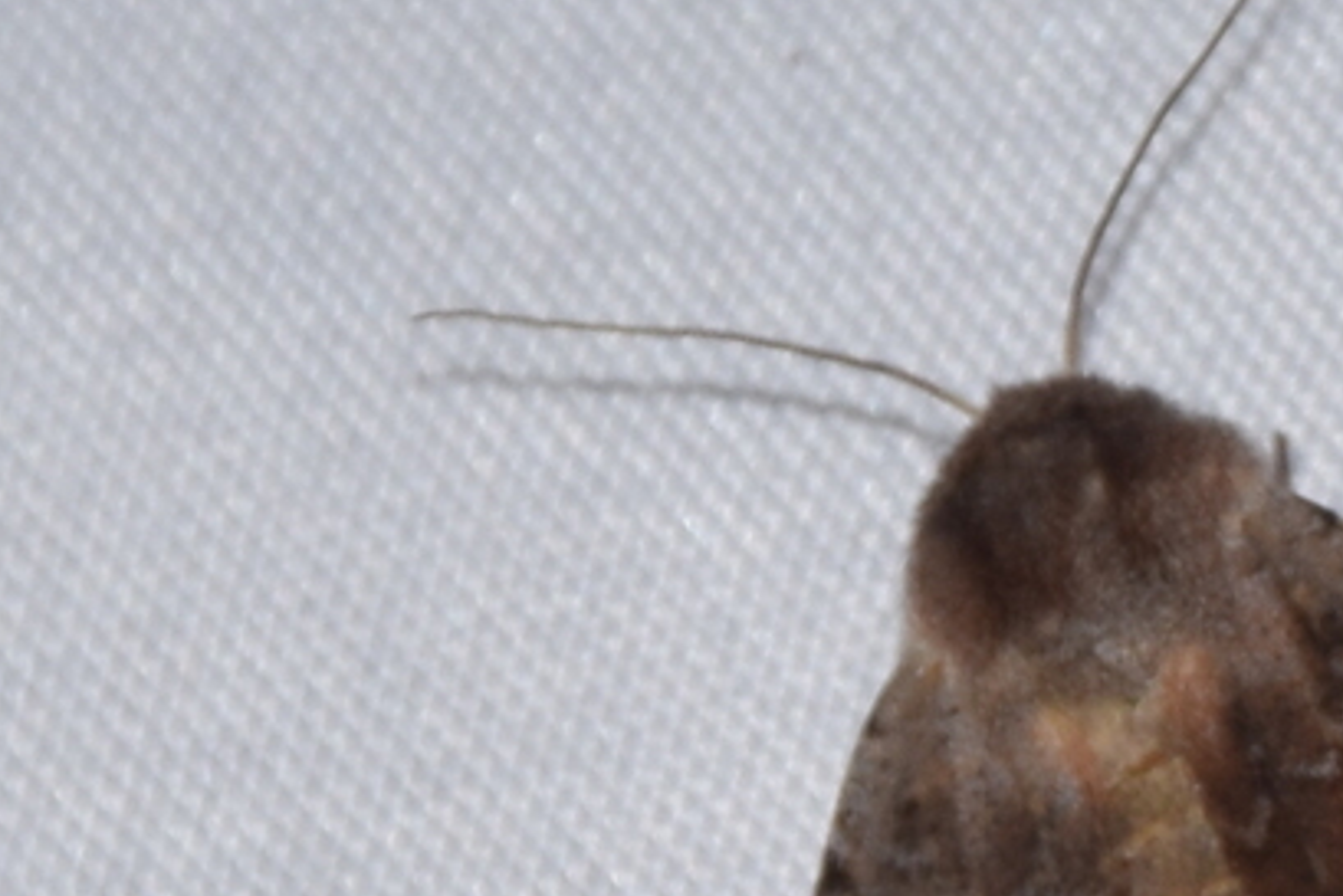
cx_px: 1248
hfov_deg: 4.2
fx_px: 18397
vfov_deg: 2.8
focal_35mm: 493
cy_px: 850
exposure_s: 1/160
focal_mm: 140
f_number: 13
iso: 100
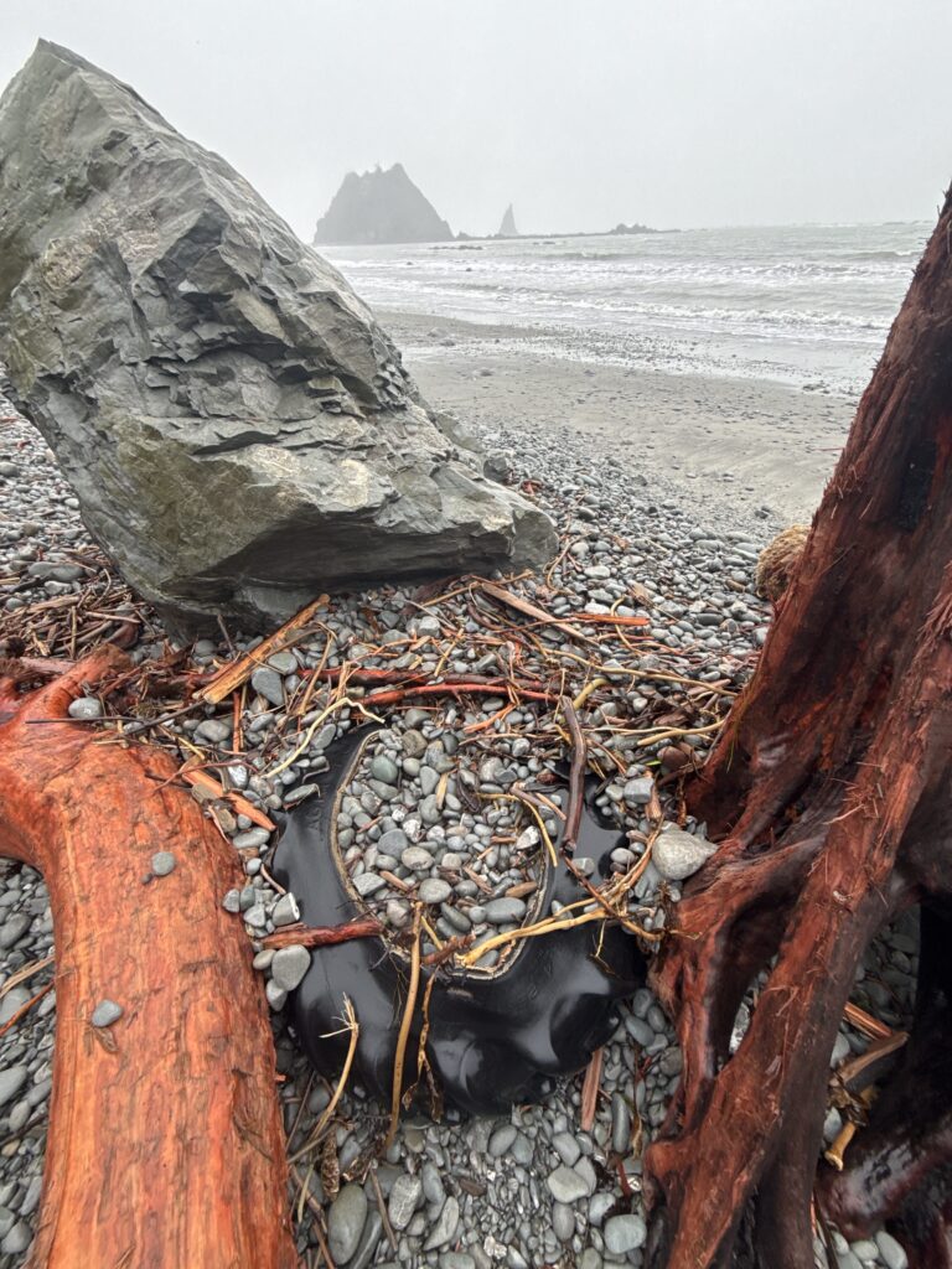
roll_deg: +1.0
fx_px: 513
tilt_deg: -37.5
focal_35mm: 14
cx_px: 476
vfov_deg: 102.1
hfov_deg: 85.7
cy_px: 634
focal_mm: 2.22
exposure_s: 1/100
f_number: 2.2
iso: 64
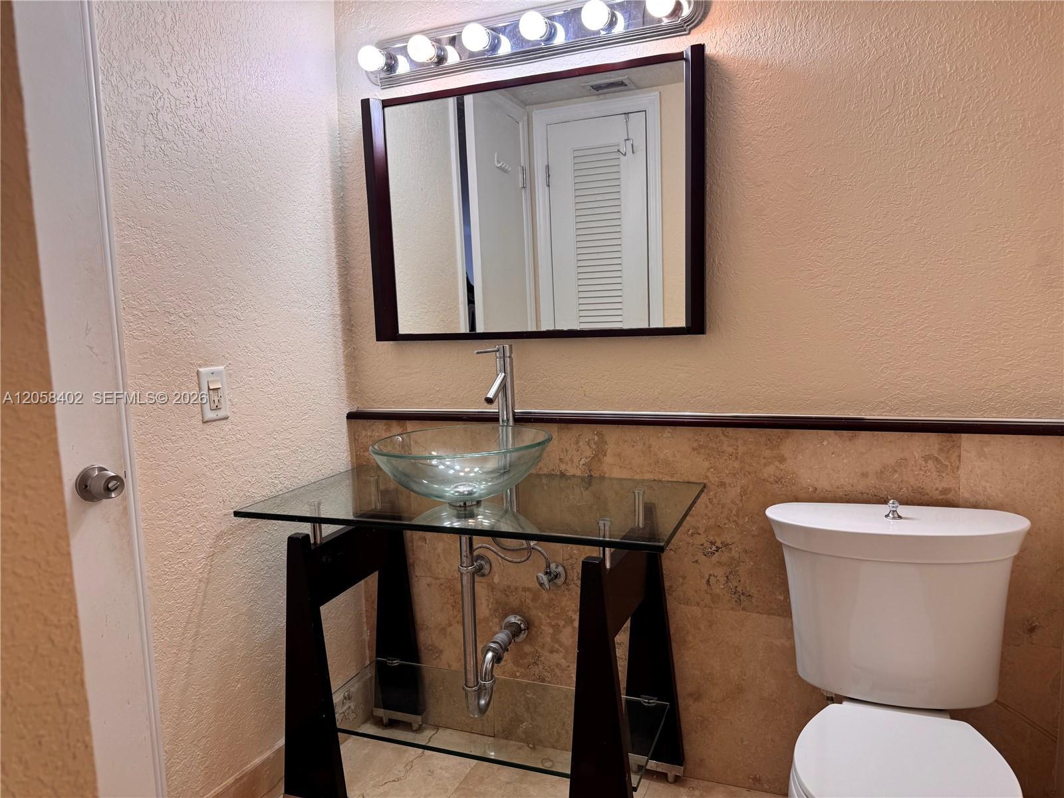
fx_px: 738
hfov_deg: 71.6
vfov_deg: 56.8
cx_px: 532
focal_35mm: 24
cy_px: 399
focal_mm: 6.76
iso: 64
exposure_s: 1/120
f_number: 1.78
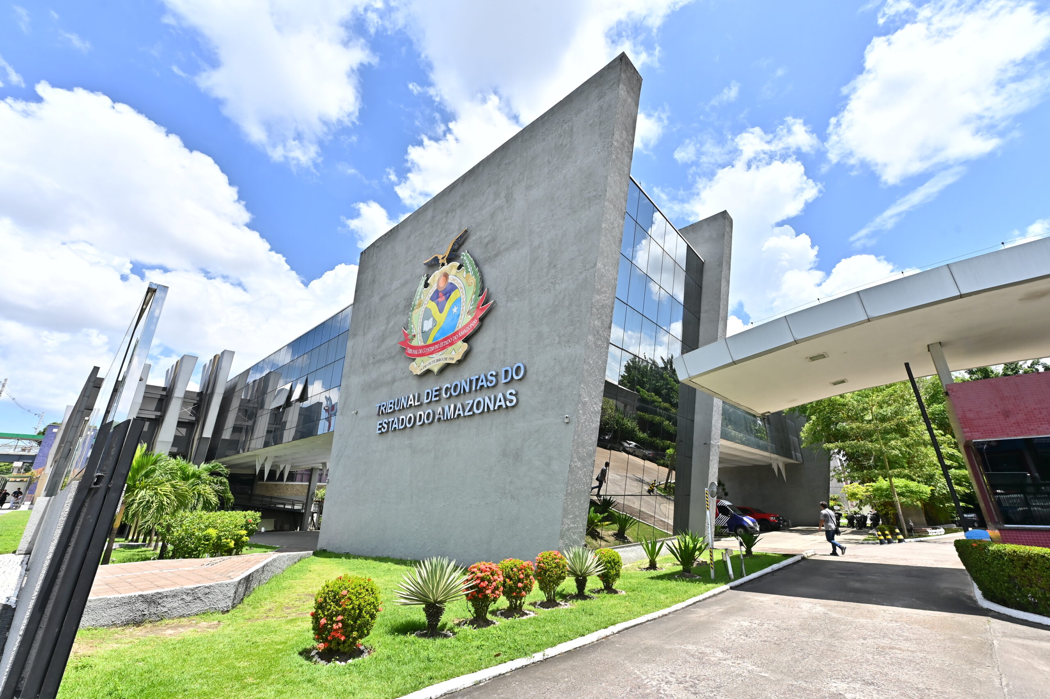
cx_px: 525
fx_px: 408
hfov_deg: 104.3
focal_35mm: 14
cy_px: 350
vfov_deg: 81.2
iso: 125
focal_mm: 14
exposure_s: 1/250
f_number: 10
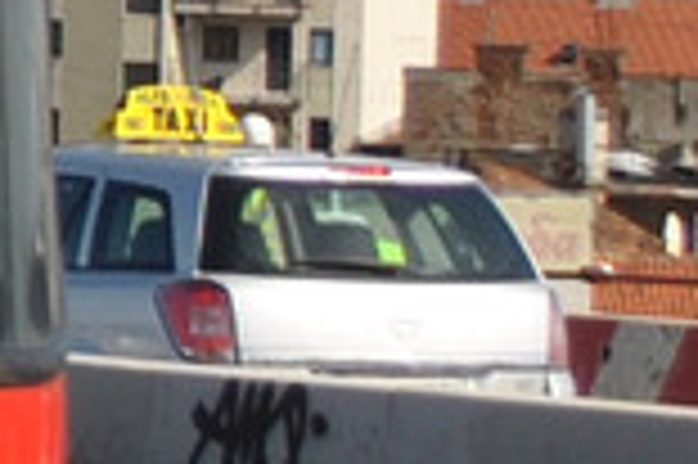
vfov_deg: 4.5
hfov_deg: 6.3
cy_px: 104
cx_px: -1292
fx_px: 5849
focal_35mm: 302
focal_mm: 26
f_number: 4.2
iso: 125
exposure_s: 1/1000
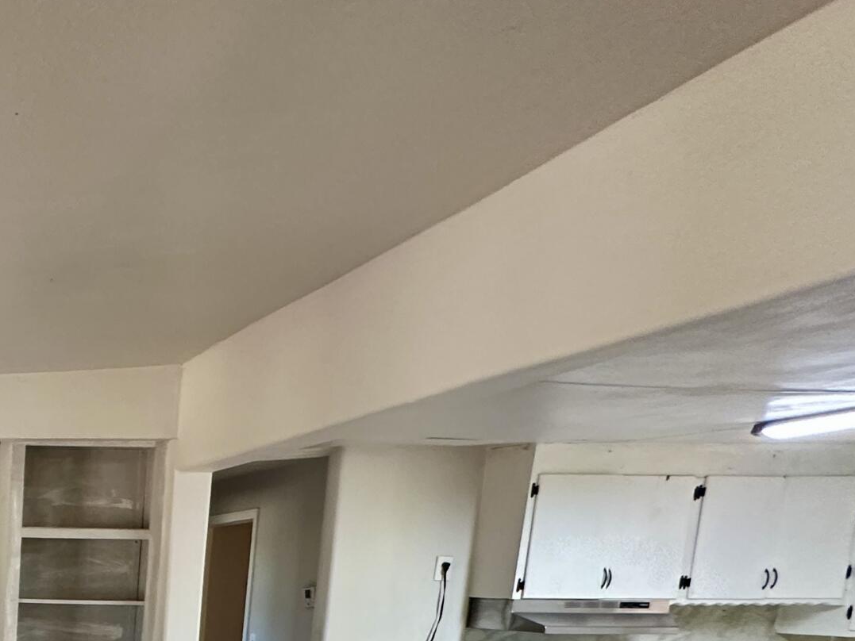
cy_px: 735
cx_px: -207
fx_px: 963
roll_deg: -1.7
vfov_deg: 31.8
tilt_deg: -8.0
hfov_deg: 35.7
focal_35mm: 39
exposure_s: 1/120
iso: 250
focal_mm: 2.22
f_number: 2.2
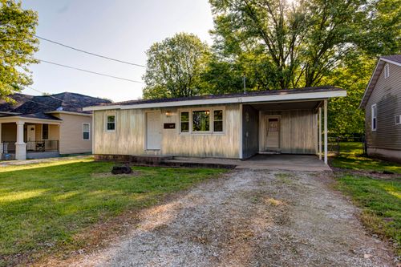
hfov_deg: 84.0
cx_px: 200
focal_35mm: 20
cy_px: 134
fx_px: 223
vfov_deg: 61.9
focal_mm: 20
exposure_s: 1/160
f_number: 6.3
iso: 100
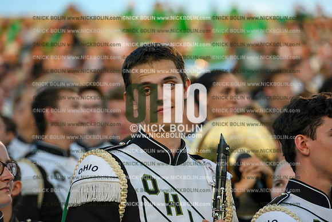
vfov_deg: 6.9
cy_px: 111
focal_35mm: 200
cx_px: 166
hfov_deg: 10.3
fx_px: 1845
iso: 160
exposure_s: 1/125
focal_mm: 200
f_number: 4
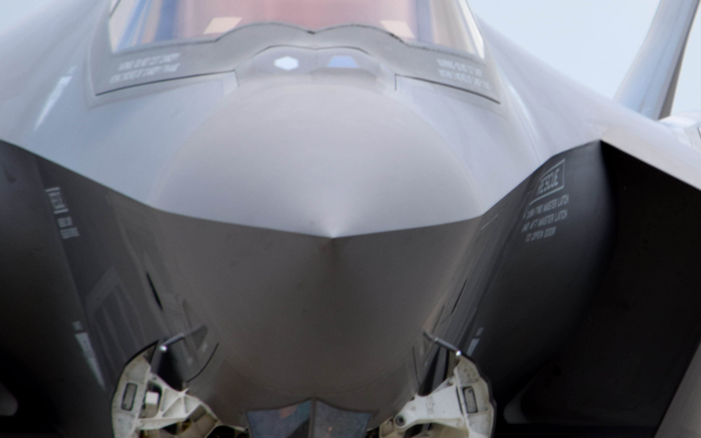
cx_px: 596
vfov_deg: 1.3
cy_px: 124
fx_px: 19504
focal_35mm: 1021
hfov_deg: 2.1
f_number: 5.6
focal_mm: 300
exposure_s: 1/400
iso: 200
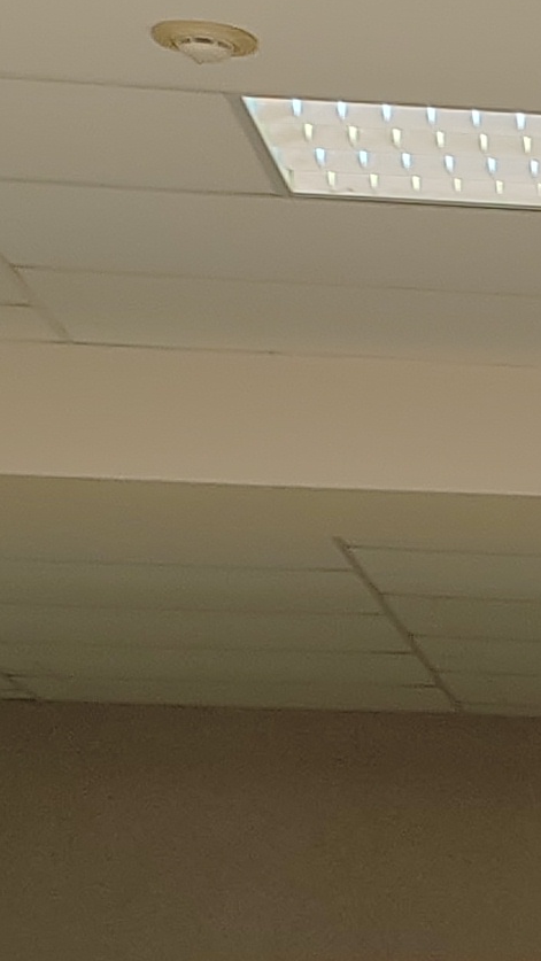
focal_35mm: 144
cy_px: 2045
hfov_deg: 7.6
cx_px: 1489
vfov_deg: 12.7
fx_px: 3671
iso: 141
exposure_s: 1/100
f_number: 1.9
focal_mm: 5.52
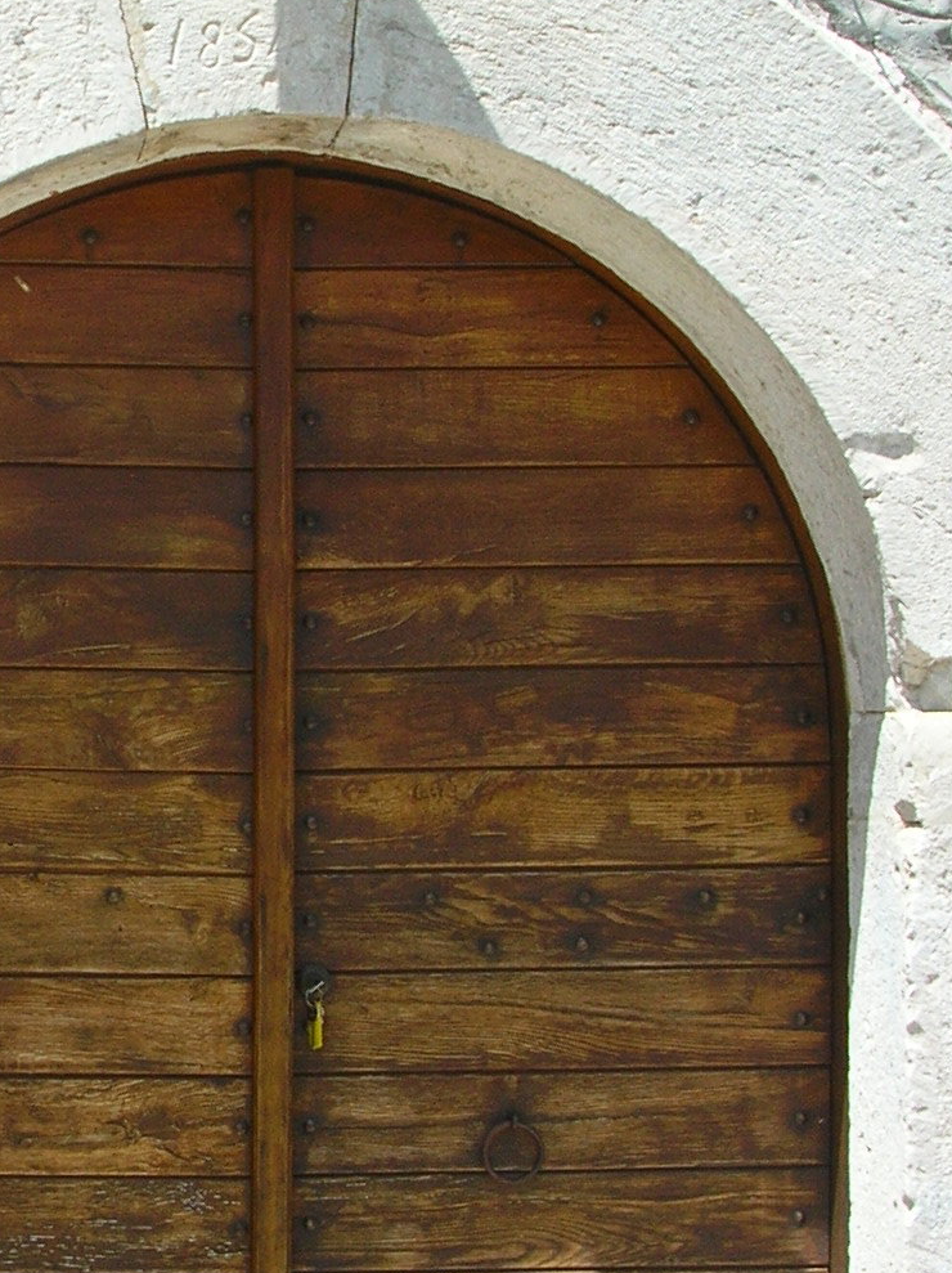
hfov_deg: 17.9
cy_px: 703
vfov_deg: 24.1
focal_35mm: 81
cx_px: 69
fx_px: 2975
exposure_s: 1/166
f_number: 5.6
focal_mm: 5.8
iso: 50
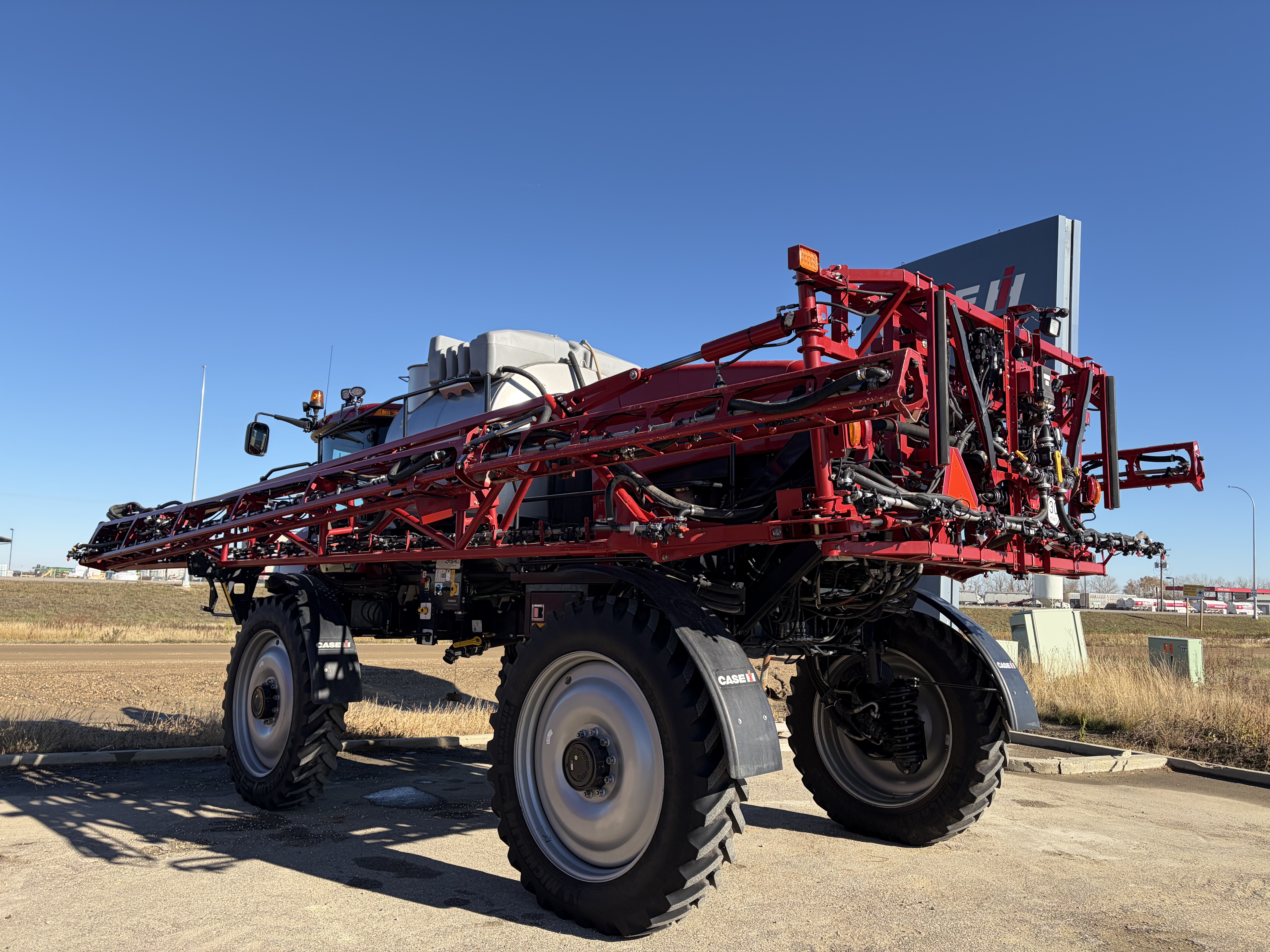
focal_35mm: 26
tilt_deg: +7.2
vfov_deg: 53.1
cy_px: 476
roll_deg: -1.6
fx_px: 954
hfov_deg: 67.3
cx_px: 635
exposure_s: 1/2747
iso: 50
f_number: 1.6
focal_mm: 5.96
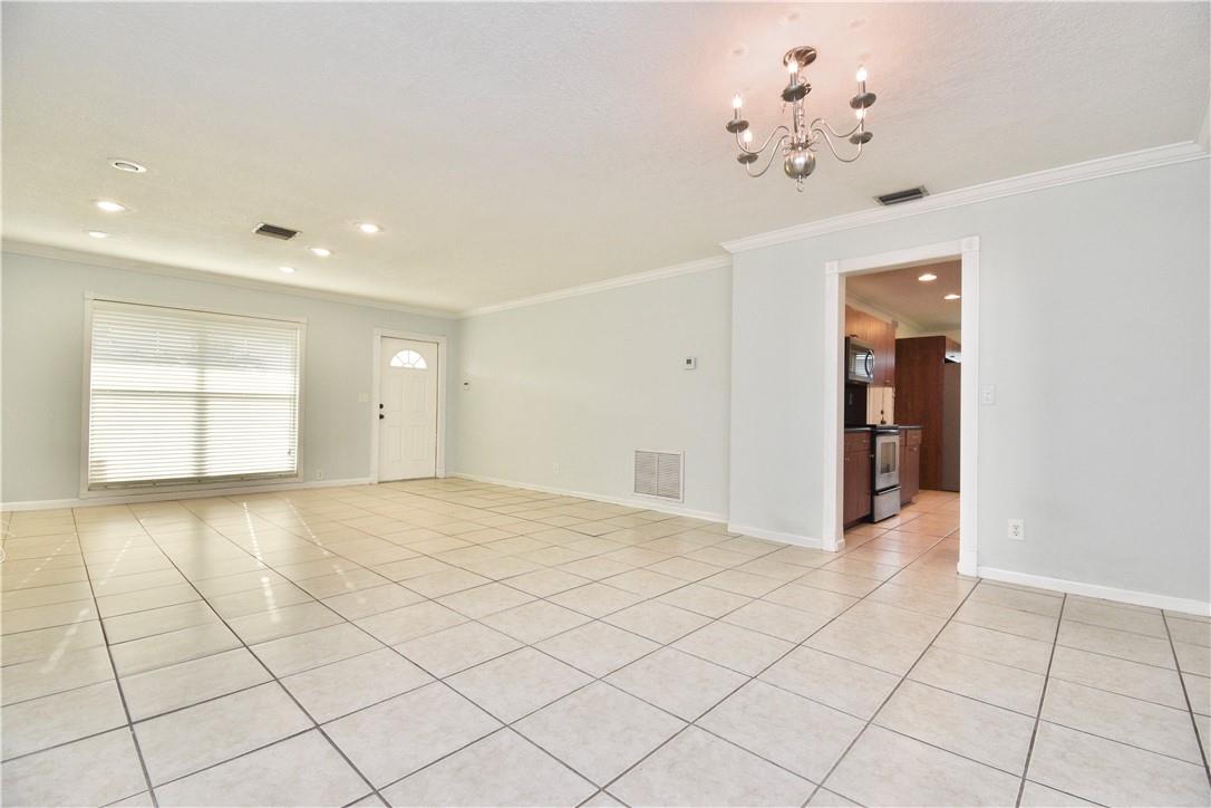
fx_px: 505
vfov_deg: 77.3
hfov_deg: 100.4
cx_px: 606
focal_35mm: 15
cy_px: 404
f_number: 5.6
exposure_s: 1/100
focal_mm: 10
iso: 400
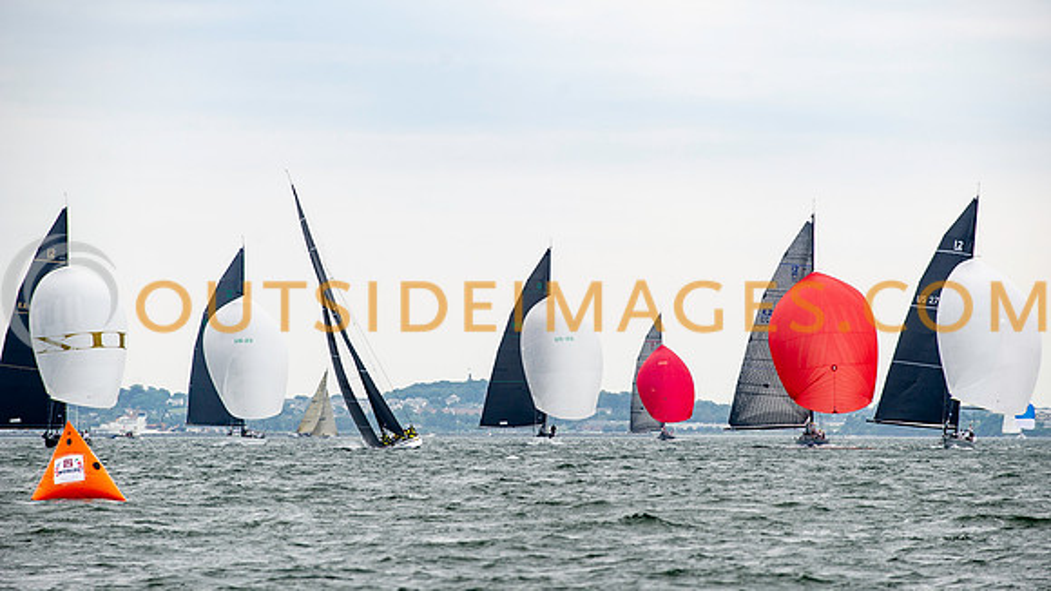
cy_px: 286
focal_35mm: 216
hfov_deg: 10.0
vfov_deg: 5.6
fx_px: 6030
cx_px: 543
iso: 320
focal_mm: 200
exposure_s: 1/1250
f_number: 5.6
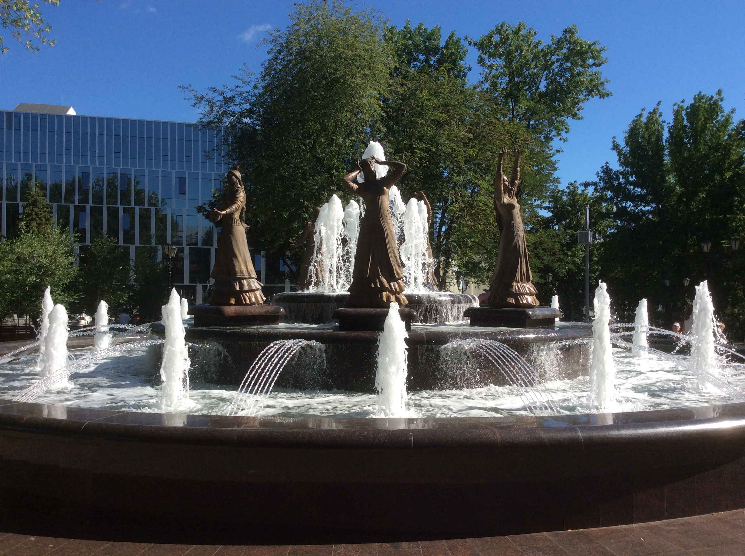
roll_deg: +0.9
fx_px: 688
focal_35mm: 32
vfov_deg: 44.1
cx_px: 372
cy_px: 278
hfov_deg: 56.9
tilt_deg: +0.9
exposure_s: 1/1362
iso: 32
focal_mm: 3.3
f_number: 2.4
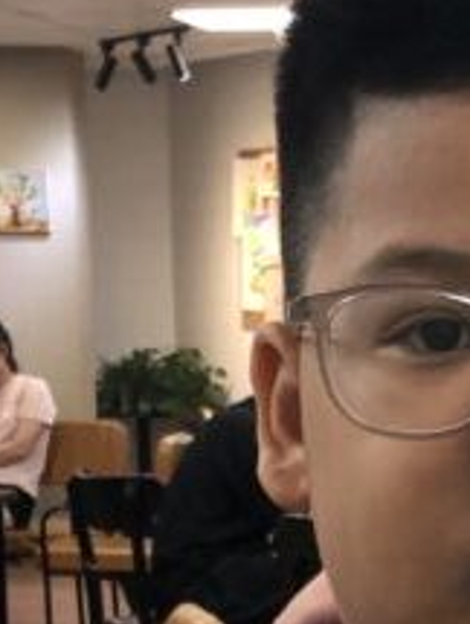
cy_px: 1010
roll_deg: -0.2
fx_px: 2346
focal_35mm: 130
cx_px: 502
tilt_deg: -15.4
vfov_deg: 13.9
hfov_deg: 11.3
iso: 32
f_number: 1.8
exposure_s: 1/30
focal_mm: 3.99
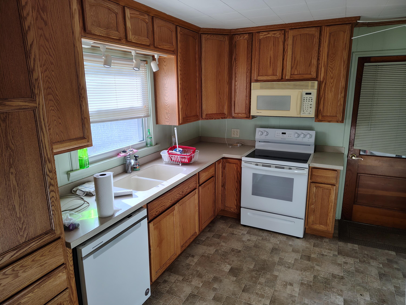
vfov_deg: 56.8
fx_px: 281
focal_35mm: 24
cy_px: 152
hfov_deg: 71.6
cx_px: 203
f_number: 1.8
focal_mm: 5.56
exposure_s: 1/120
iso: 242
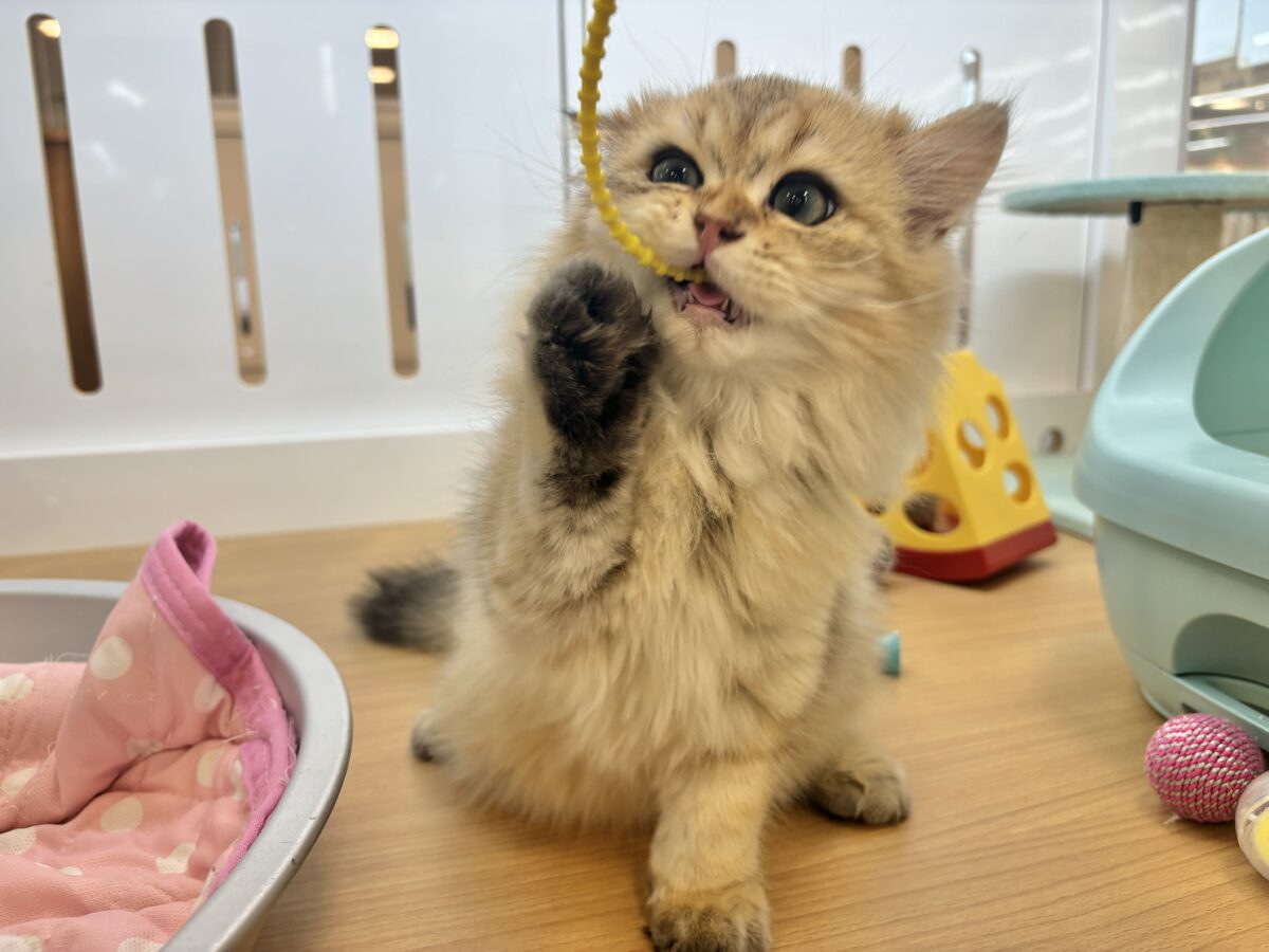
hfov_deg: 67.3
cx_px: 634
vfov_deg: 53.1
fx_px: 953
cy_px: 476
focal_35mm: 26
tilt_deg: -11.9
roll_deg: +1.0
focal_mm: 5.96
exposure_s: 1/100
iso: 64
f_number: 1.6
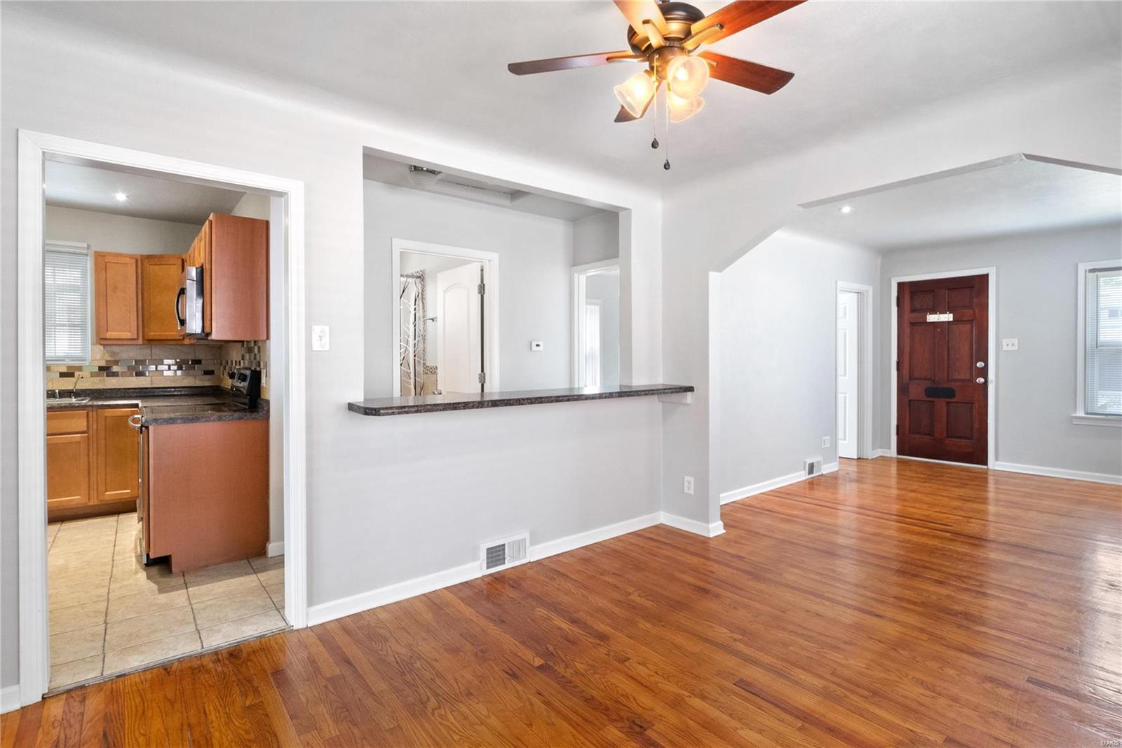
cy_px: 374
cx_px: 561
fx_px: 499
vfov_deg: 73.7
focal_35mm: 16
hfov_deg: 96.7
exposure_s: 1/1.67
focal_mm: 8
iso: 400
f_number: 10
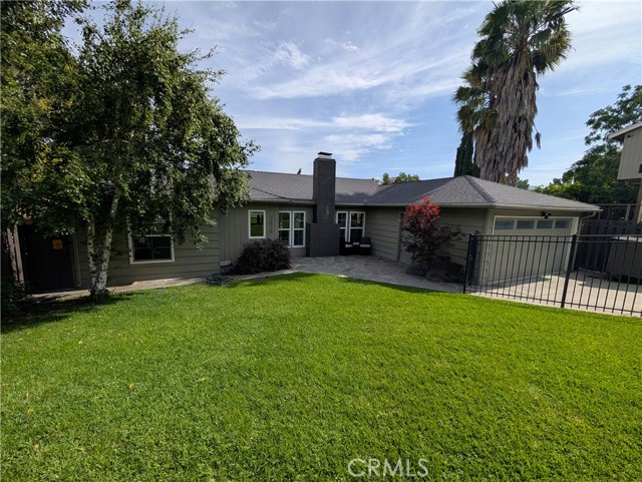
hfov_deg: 110.5
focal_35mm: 12
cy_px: 241
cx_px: 321
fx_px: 223
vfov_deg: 94.6
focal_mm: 2.02
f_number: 1.7
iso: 53
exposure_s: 1/3906
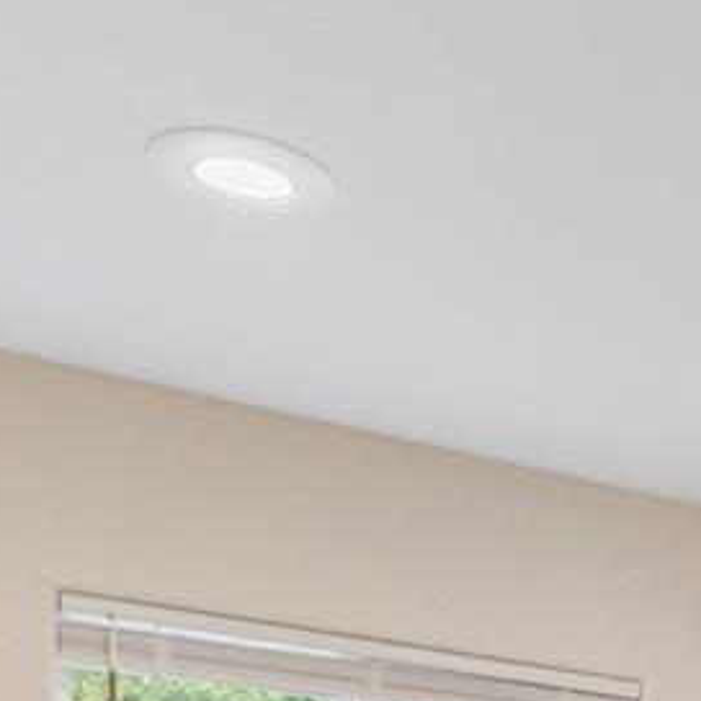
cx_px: 1340
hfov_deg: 16.9
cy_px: 1224
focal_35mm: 80
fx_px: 1833
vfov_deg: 17.8
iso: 400
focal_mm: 16
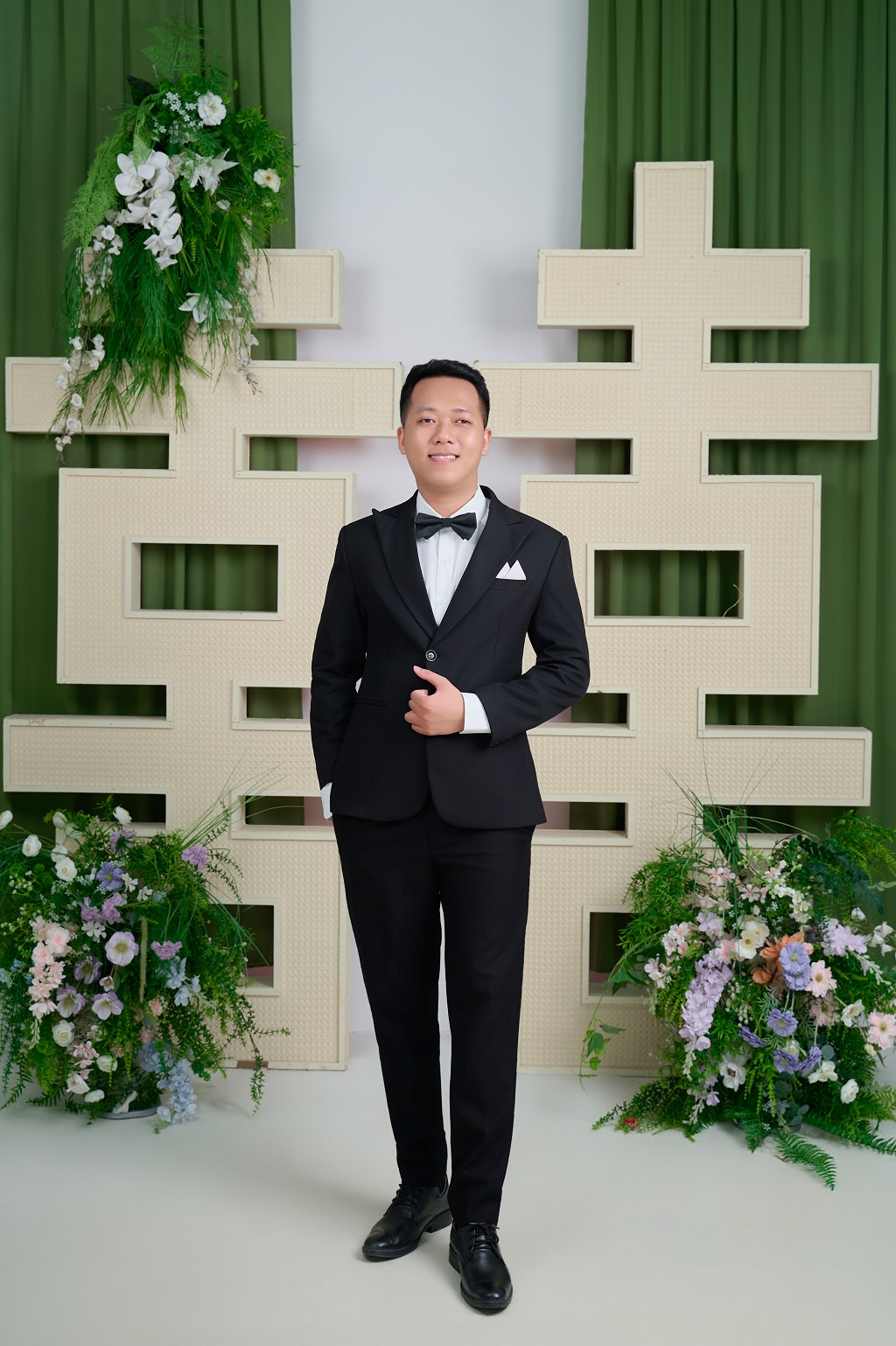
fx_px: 1645
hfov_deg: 30.5
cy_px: 673
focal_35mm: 44
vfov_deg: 44.5
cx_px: 448
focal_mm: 44
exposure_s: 1/200
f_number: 4
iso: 200
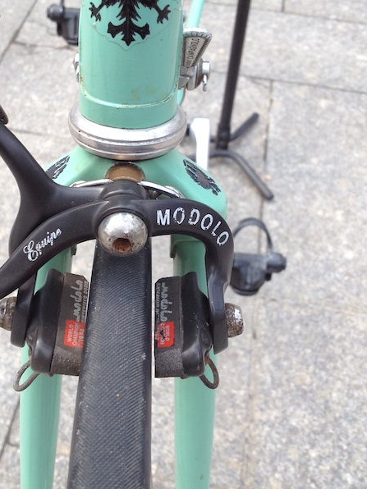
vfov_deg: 40.3
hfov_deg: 30.7
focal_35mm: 47
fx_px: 664
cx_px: 126
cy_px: 199
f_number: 2.4
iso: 50
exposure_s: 1/456
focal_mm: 4.28
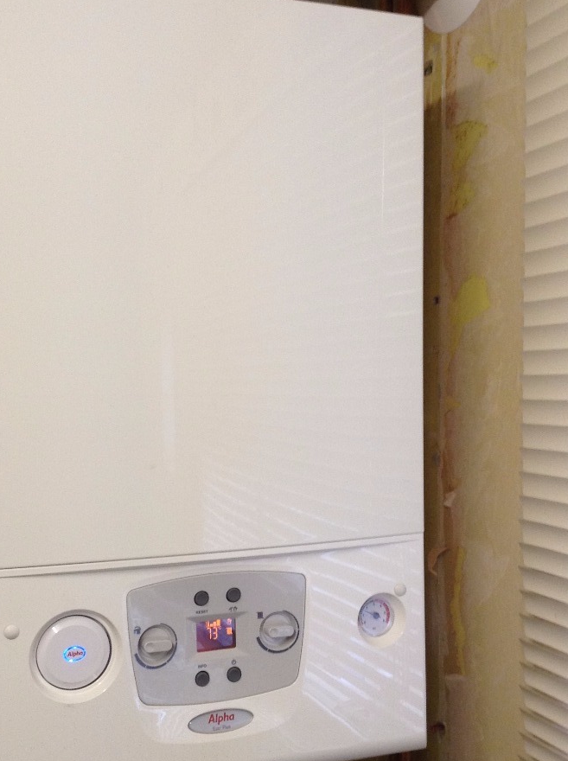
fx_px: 987
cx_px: 226
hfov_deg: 32.0
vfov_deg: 42.1
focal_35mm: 45
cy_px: 431
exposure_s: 1/24
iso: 64
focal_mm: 3.3
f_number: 2.4
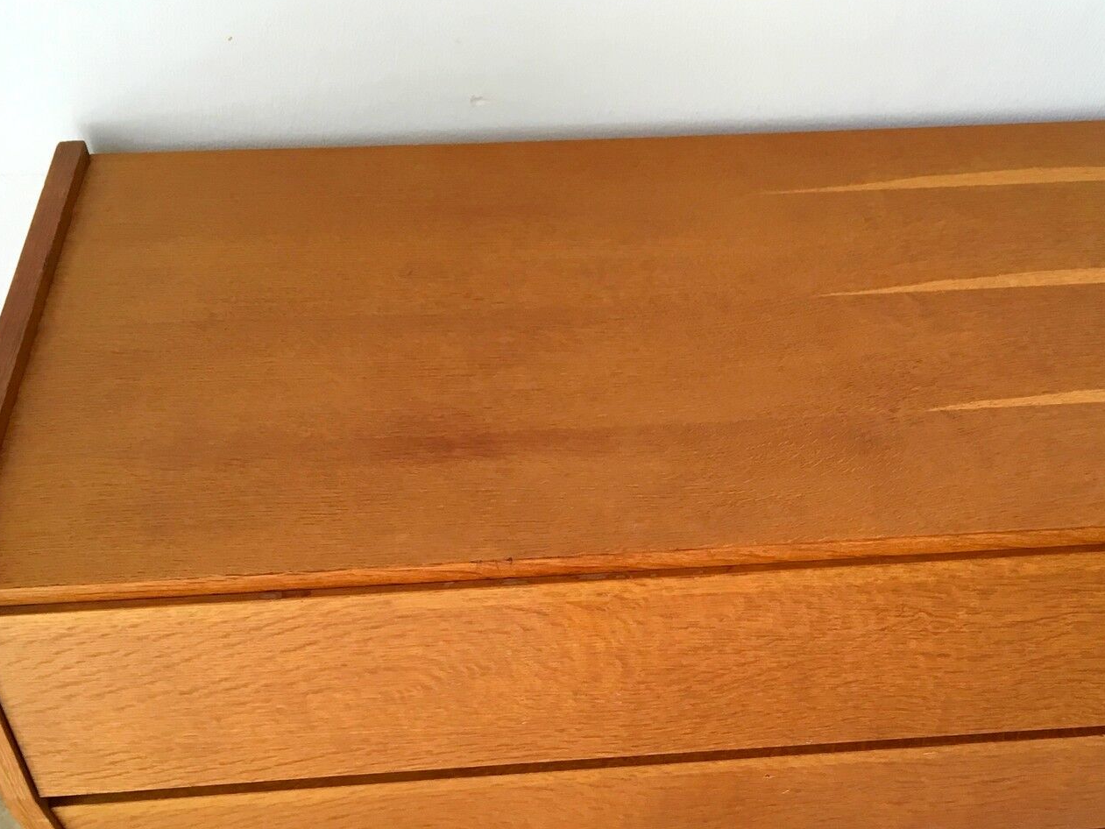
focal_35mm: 46
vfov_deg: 31.2
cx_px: 700
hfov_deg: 40.9
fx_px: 1469
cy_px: 561
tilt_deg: -45.4
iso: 40
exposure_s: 1/33
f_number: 2.2
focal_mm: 4.15
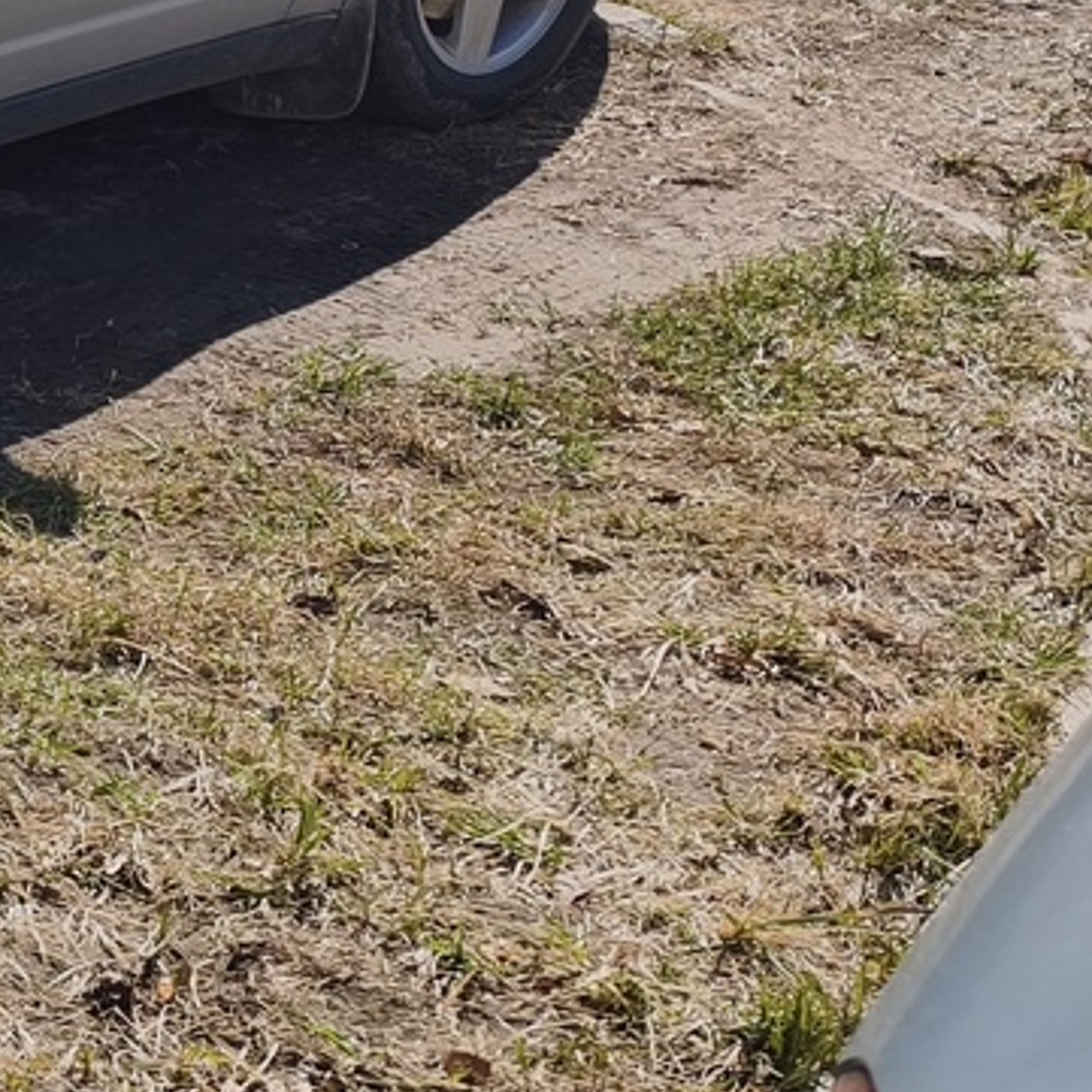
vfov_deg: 19.0
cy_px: 163
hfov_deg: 15.5
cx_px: -1068
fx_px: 3212
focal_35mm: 90
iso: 64
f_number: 1.62
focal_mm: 6.45
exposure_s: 1/6538
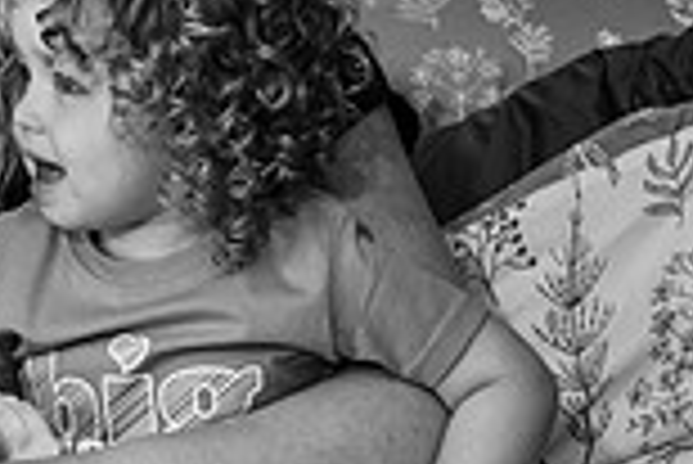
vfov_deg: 10.4
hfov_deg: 14.5
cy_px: 187
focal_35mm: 132
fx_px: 2543
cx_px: -342
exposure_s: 1/250
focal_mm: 35
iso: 1000
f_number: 2.8
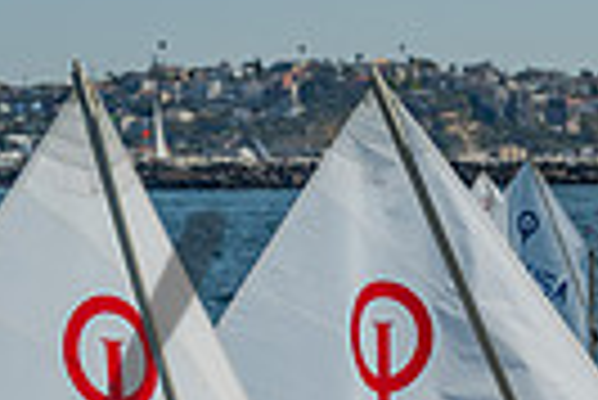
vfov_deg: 4.1
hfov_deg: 6.1
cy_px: 852
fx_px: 5521
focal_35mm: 332
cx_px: 868
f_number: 8
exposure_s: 1/640
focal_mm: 76
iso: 100
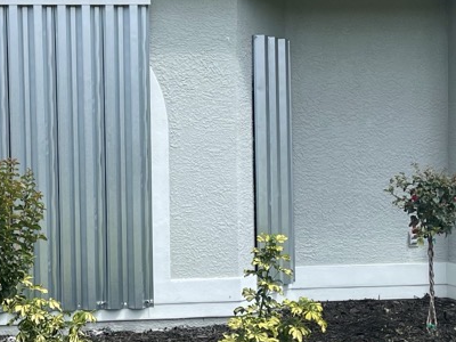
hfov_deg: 24.6
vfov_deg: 18.9
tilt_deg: -1.6
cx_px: 83
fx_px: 1028
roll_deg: +1.3
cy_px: 193
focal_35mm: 78
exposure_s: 1/1883
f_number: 1.6
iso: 32
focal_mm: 5.1
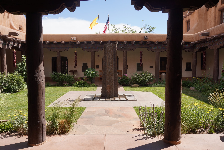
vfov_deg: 46.4
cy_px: 75
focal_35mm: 28
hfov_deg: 65.5
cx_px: 112
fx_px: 174
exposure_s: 1/100
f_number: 11
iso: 100
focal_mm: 28
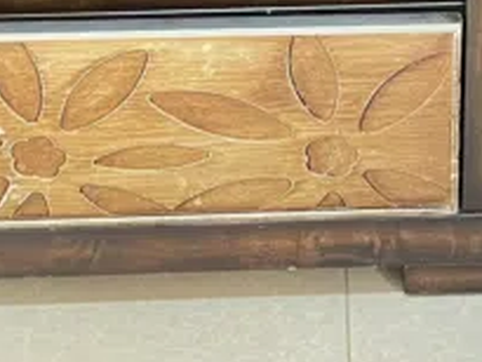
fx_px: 1129
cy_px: 14
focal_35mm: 81
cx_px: 409
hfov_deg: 23.6
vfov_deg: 17.9
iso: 500
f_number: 1.5
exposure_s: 1/60
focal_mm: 5.7
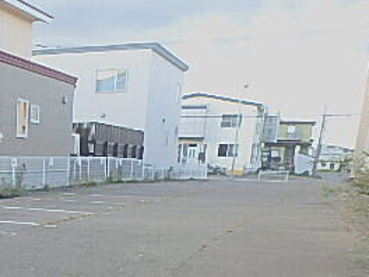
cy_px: 304
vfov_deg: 26.4
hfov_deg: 32.1
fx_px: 544
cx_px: -57
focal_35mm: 51
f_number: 3.5
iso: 125
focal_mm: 3.7
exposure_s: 1/100
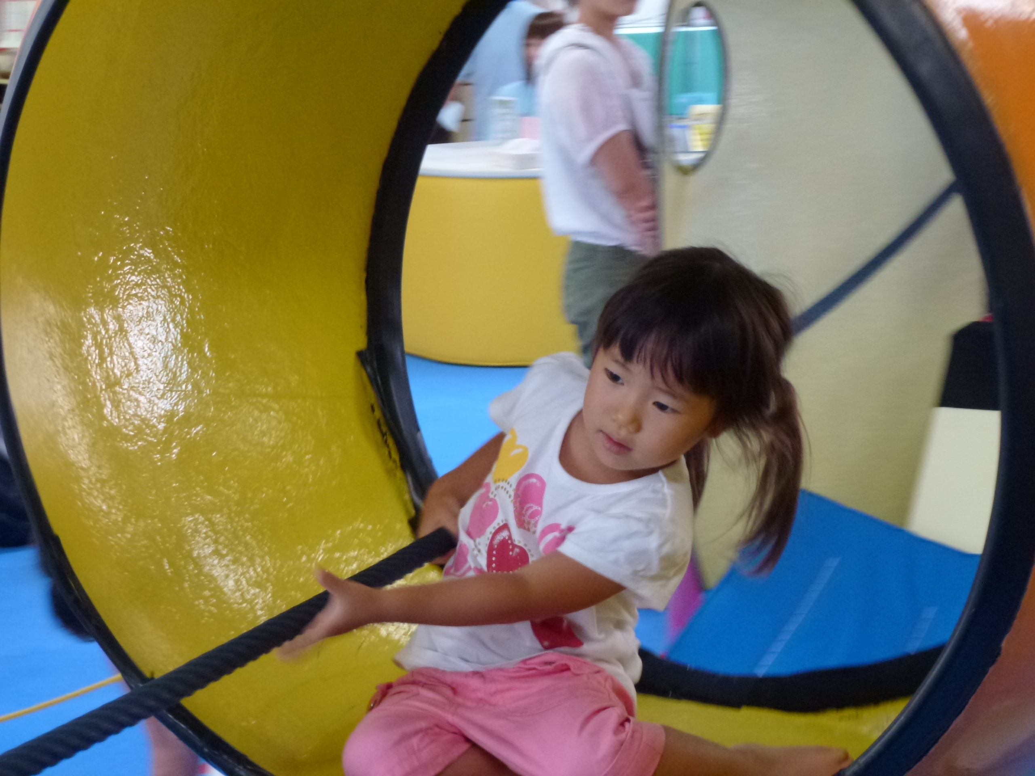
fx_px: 2272
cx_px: 518
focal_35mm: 76
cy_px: 388
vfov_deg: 19.4
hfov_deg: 25.7
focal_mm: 13.6
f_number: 4.7
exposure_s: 1/30
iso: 400
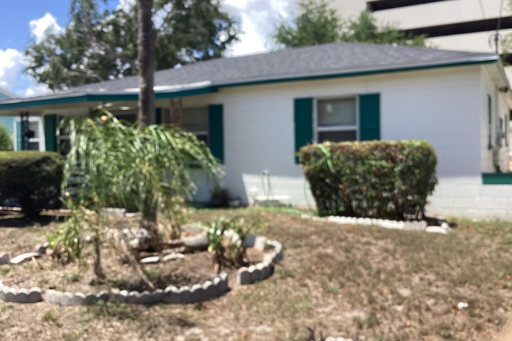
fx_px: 469
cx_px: 257
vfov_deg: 39.9
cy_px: 157
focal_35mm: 33
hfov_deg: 57.2
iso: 25
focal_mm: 3.3
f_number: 2.4
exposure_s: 1/916
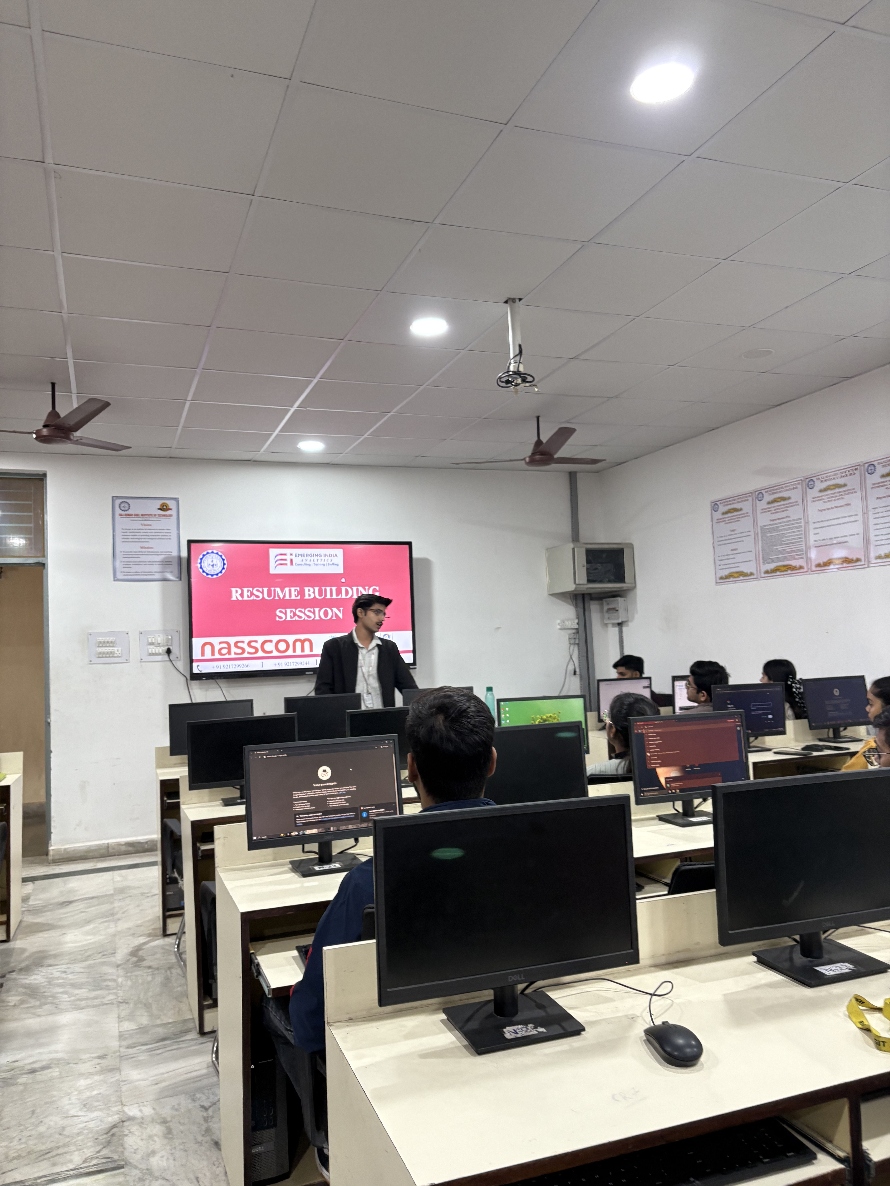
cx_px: 445
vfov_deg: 67.3
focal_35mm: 26
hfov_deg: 53.1
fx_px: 891
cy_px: 593
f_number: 1.6
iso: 125
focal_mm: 5.96
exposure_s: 1/50
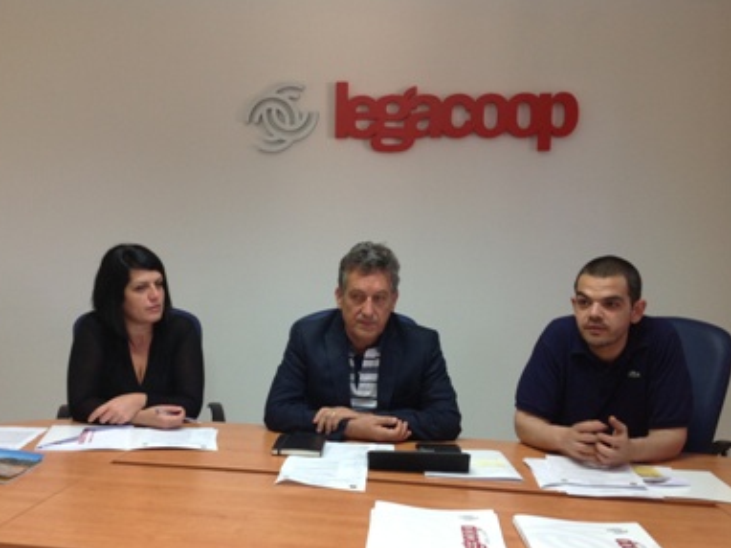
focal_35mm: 41
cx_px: 308
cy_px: 319
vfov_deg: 35.0
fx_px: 865
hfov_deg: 45.6
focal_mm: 4.28
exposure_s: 1/33
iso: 64
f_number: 2.4
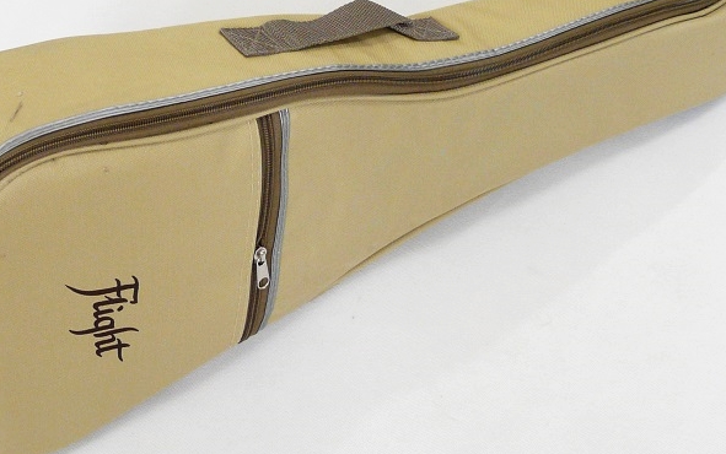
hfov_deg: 36.2
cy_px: 191
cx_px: 333
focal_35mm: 56
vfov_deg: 23.1
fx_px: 1109
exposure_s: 1/40
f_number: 3.2
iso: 160
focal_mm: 6.4
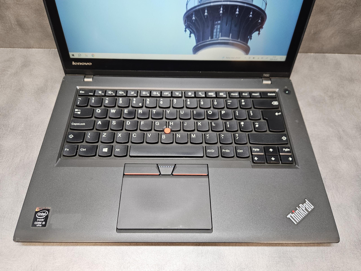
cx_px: 180
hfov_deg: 73.9
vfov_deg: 58.9
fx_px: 240
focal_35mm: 23
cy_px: 136
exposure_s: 1/101
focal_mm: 5.4
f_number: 1.8
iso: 200
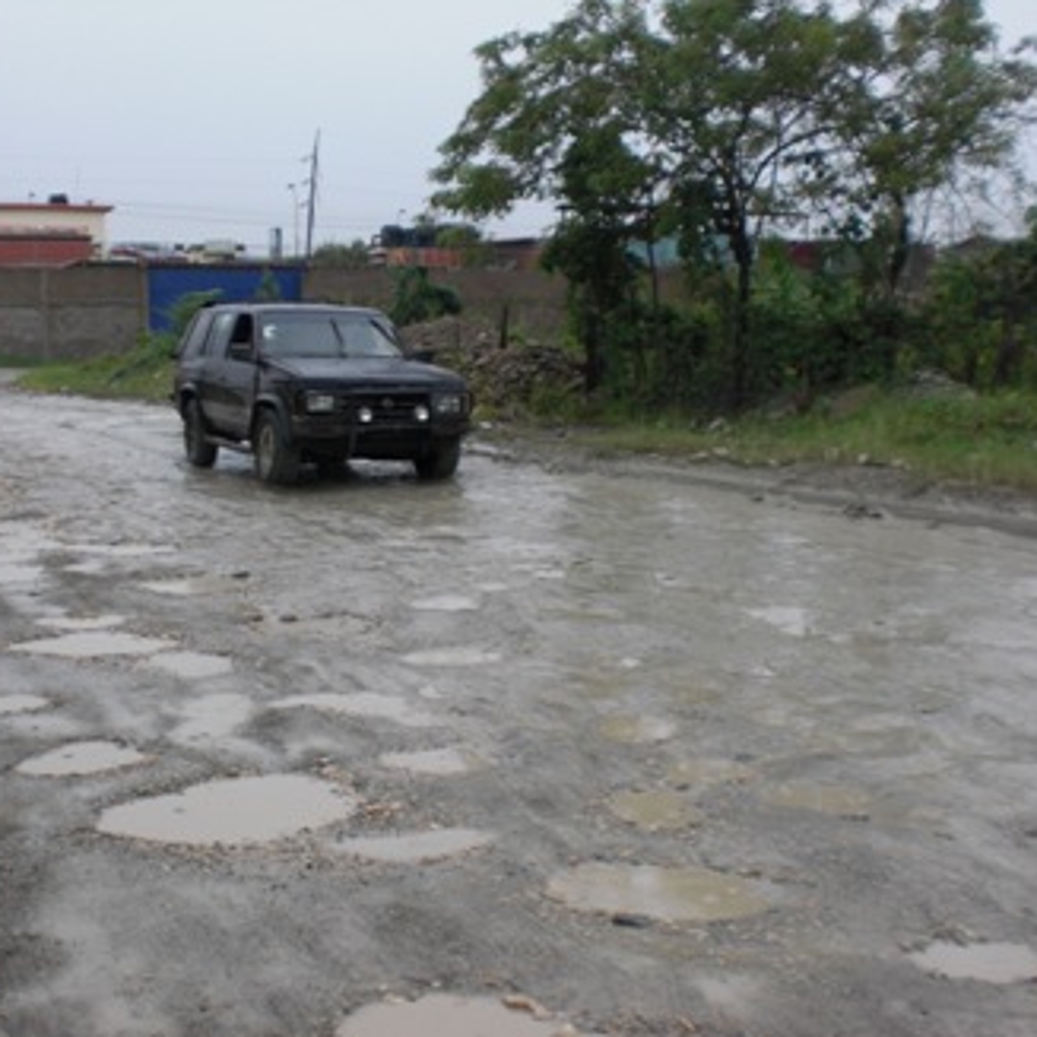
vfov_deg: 36.8
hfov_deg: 36.7
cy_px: 526
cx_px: 415
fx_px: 1559
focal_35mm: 46
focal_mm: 6.3
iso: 64
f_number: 3.1
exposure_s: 1/320
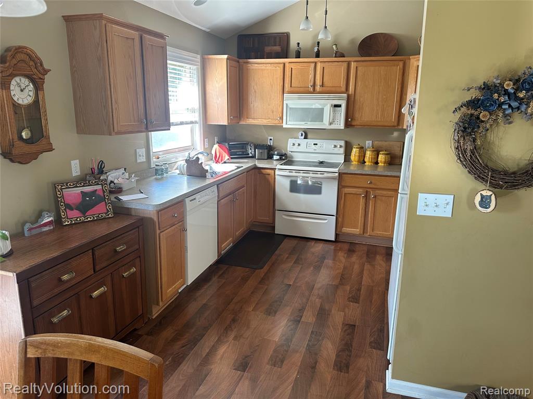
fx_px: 370
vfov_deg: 56.8
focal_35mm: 24
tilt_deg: -13.5
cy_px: 200
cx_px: 266
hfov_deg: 71.6
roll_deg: -1.0
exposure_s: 1/60
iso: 160
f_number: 1.78
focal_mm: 6.86
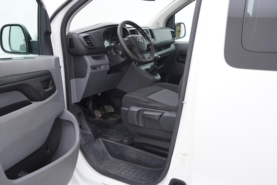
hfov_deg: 53.1
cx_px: 138
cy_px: 92
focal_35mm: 36
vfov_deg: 36.9
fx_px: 277
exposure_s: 1/50
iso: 125
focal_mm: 24
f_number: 3.2
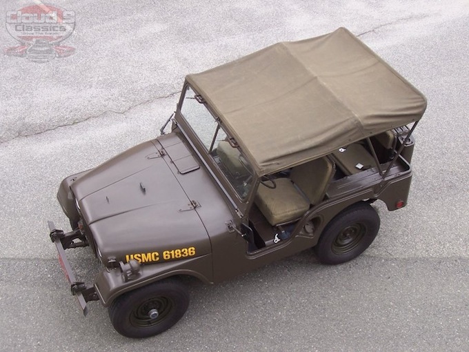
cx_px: 234
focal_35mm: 53
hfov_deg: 36.2
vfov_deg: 27.5
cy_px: 176
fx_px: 718
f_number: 3.4
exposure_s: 1/350
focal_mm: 8.6
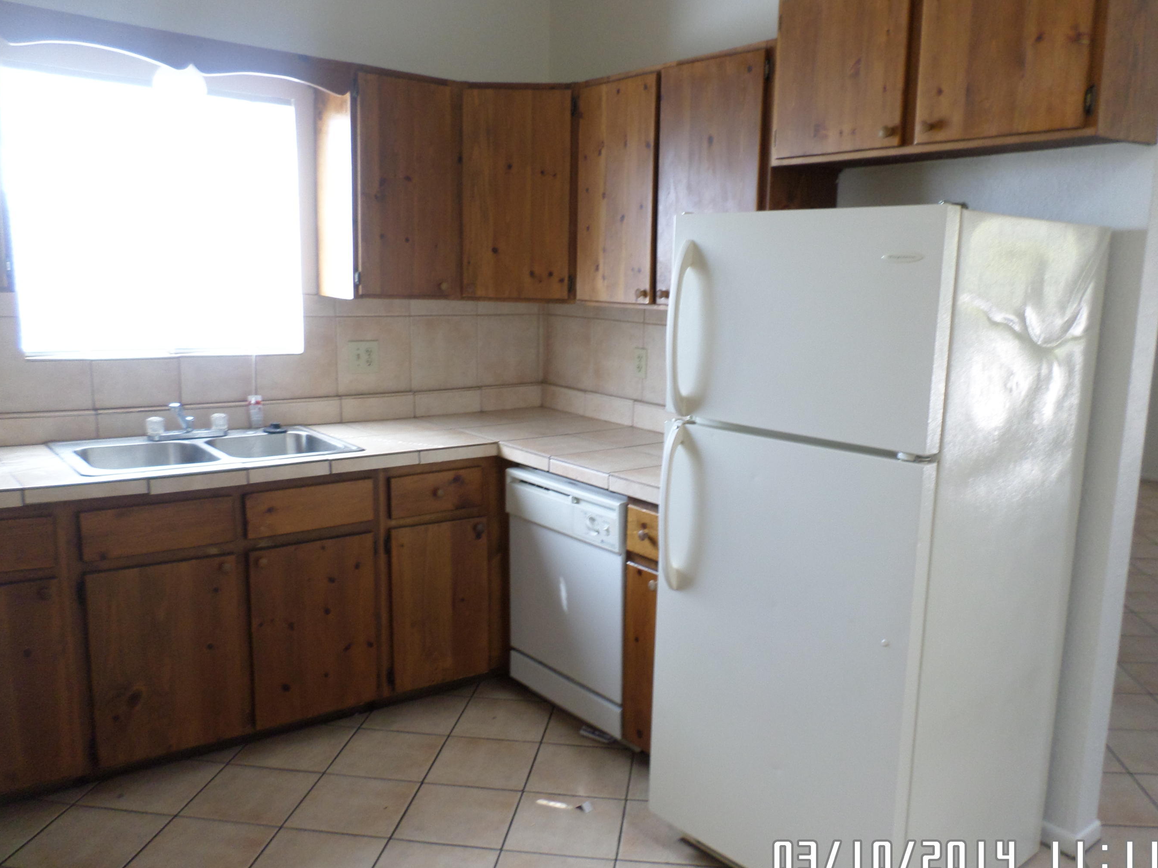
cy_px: 441
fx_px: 937
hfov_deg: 63.4
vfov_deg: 49.7
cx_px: 609
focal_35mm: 28
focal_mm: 4.5
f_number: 2.5
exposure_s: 1/30
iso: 120
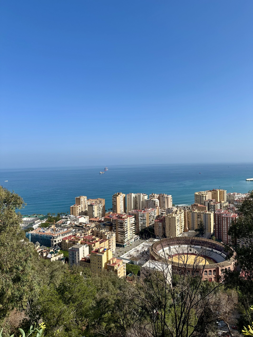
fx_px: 234
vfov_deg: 71.6
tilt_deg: -0.8
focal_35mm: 24
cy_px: 168
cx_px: 126
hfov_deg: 56.8
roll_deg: +1.4
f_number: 1.78
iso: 80
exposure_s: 1/5000
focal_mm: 6.86
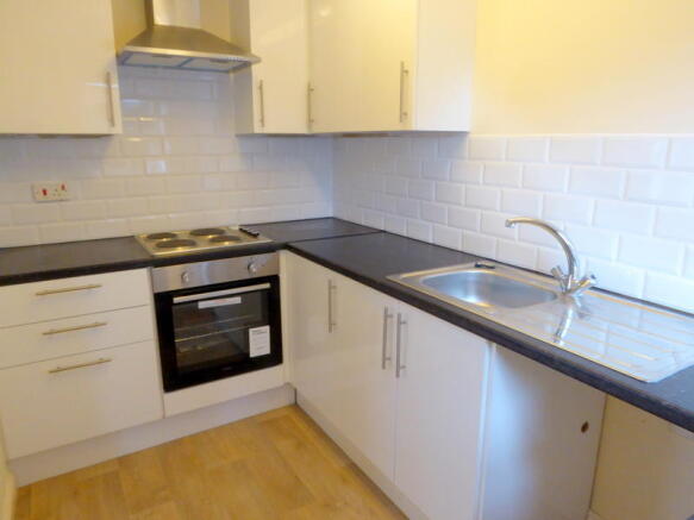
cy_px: 260
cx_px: 347
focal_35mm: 24
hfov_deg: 71.6
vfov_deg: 56.8
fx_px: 481
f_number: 5.6
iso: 400
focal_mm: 4.3
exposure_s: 1/10
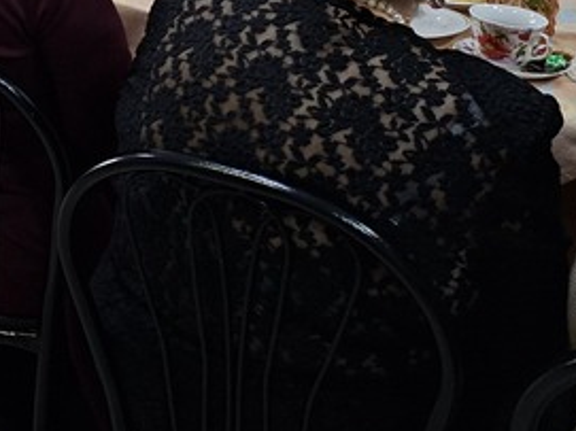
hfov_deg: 24.0
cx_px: -230
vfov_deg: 19.5
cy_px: -168
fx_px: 1131
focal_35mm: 68
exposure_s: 1/100
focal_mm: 5.54
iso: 320
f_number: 1.8
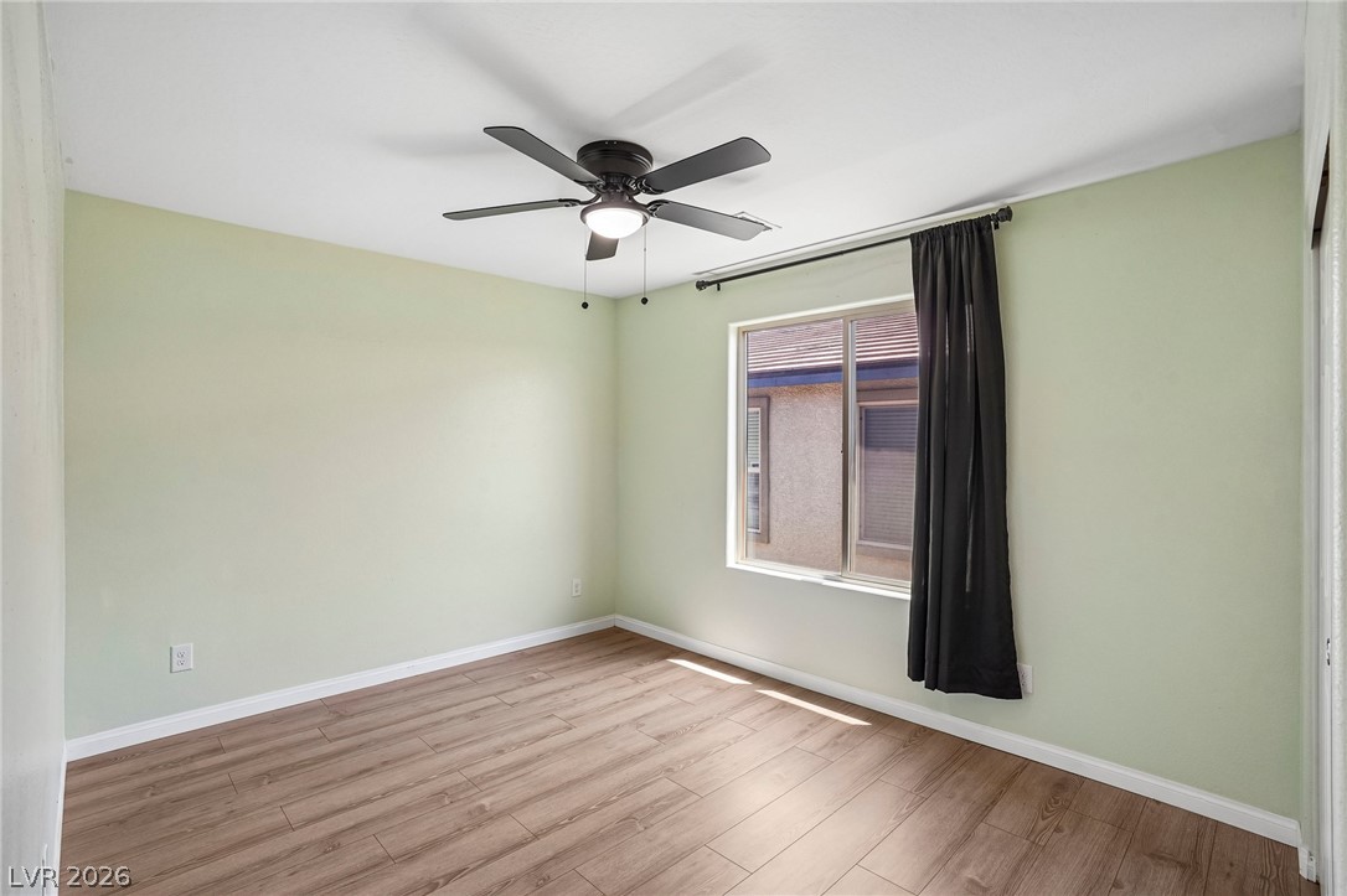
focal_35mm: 16
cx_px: 674
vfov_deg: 73.7
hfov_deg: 96.8
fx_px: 598
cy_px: 448
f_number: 8
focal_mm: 16
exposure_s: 1/30
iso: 320
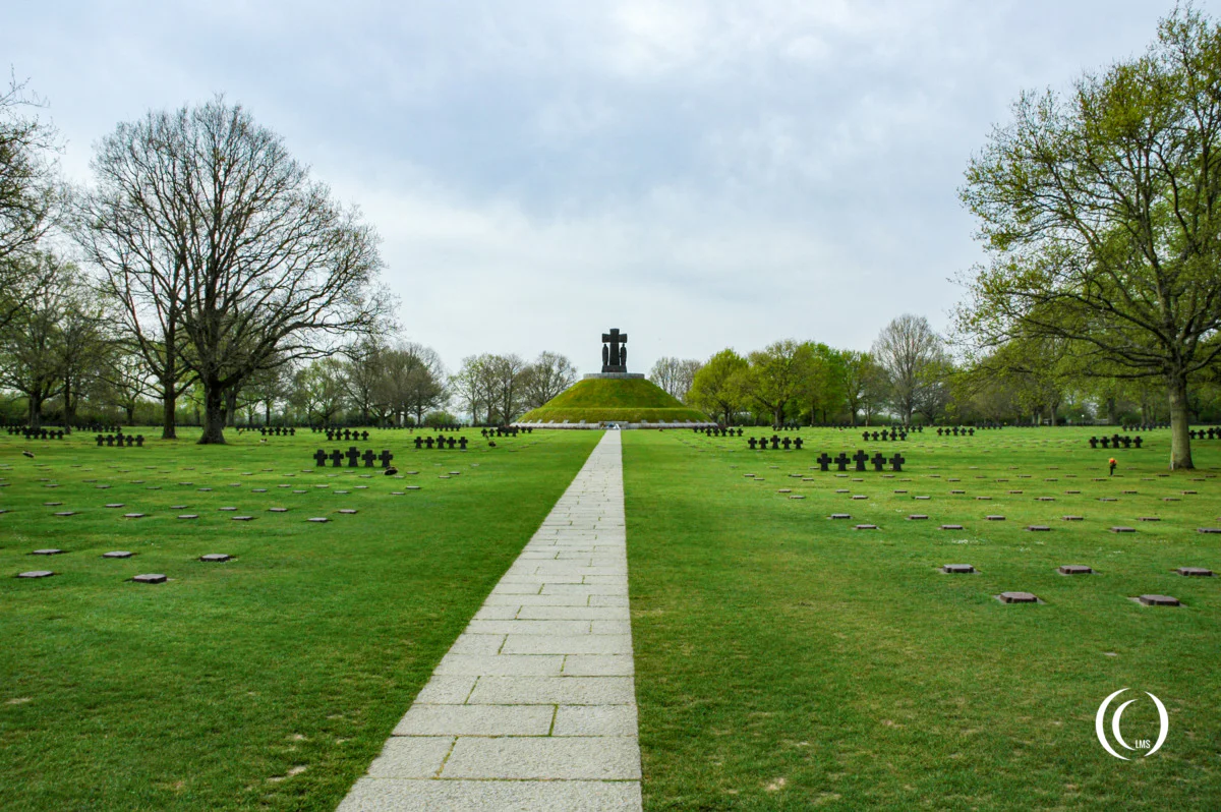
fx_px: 915
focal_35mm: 27
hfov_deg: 67.4
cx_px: 610
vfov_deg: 47.9
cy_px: 406
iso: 200
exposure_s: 1/200
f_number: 10
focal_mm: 18
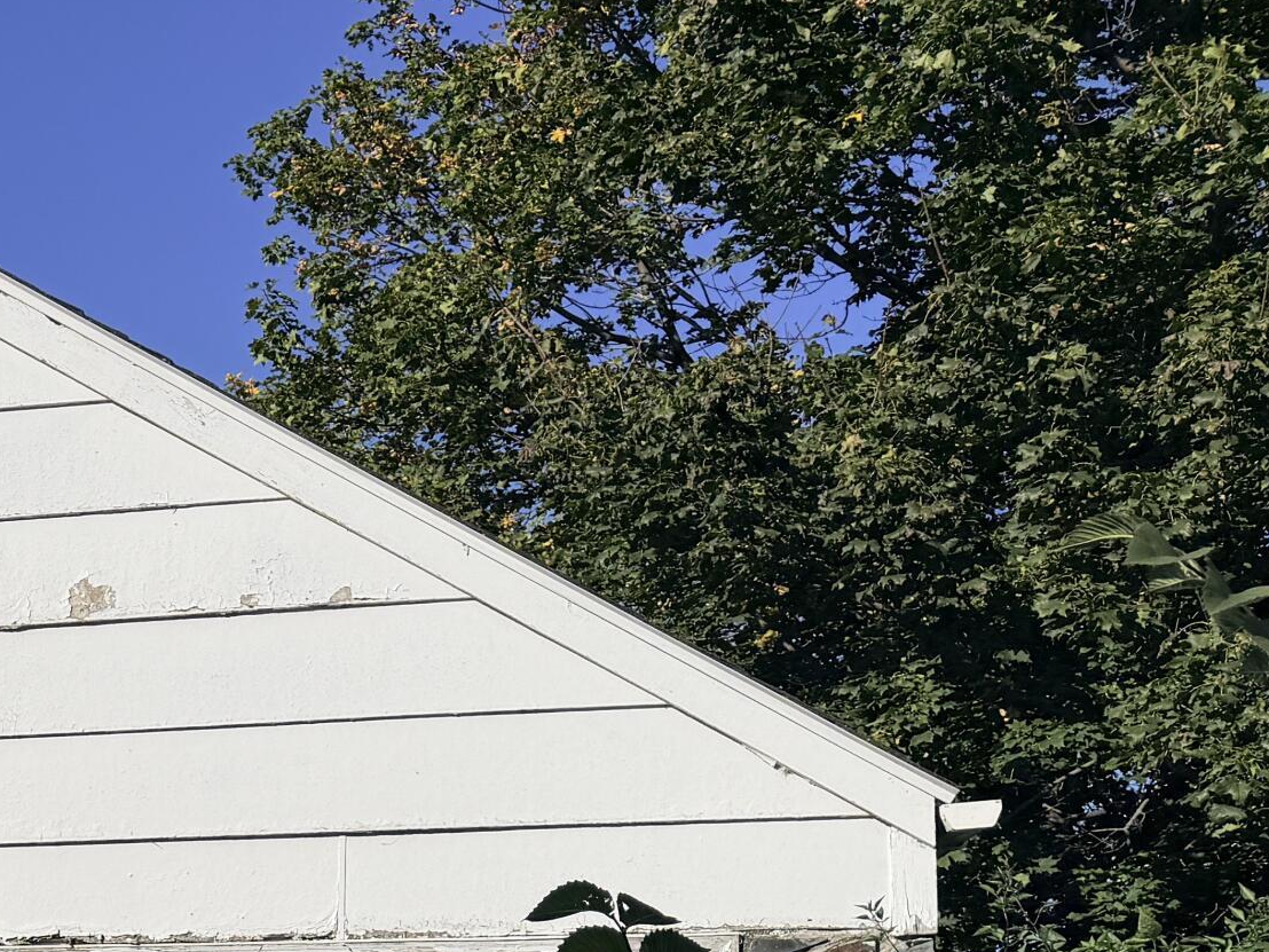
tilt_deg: +0.5
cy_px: 1154
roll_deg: -0.7
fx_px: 2383
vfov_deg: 21.0
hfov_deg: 26.0
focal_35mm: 65
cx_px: -332
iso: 80
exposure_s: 1/11905
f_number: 1.78
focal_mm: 6.76
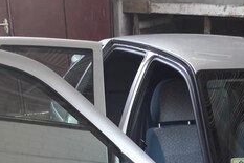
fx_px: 420
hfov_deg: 31.9
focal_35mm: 62
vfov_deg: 18.8
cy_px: 256
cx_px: 176
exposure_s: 1/50
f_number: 1.9
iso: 40
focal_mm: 3.7
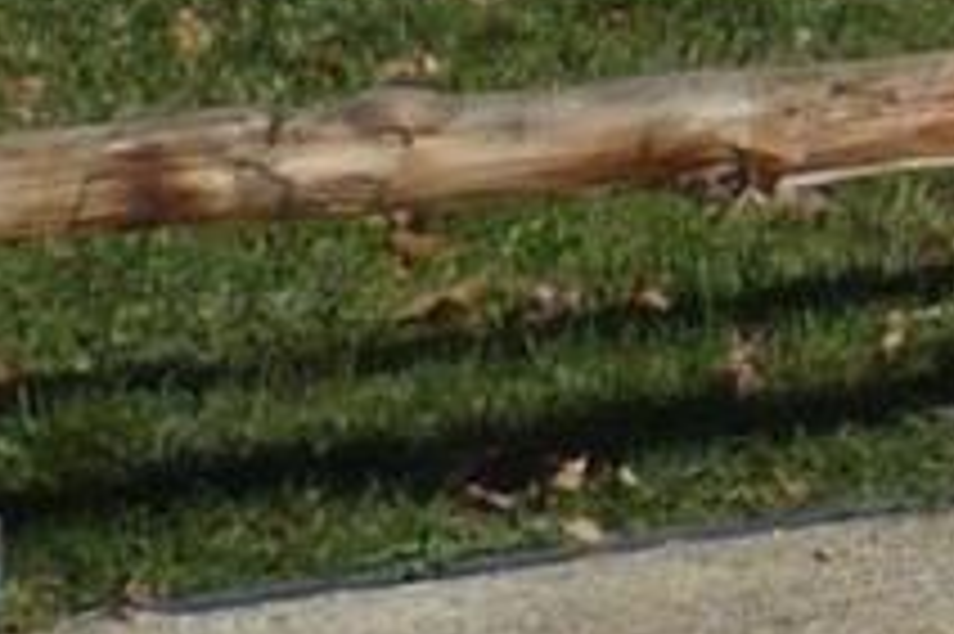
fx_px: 5984
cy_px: -1290
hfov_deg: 8.1
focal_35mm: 226
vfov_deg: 5.7
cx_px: 2574
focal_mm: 4.1
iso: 80
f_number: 5.6
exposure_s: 1/800
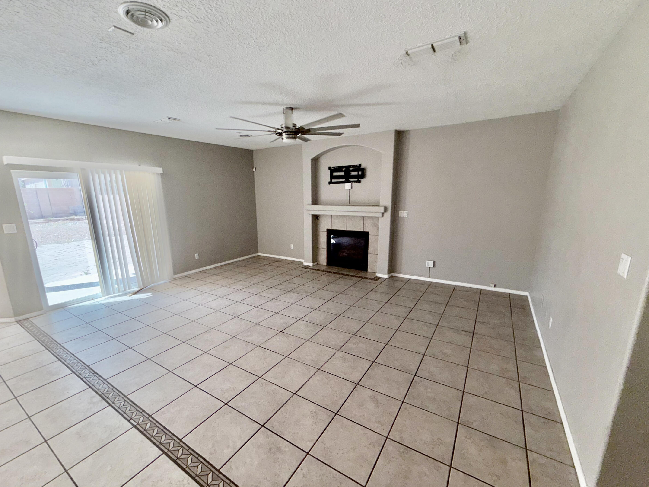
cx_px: 312
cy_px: 257
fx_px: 281
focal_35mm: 15
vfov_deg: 81.7
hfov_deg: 98.1
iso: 16
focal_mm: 2.22
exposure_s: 1/129
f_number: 2.2
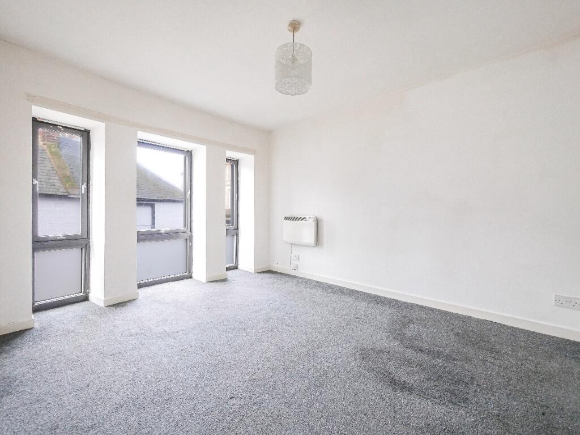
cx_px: 290
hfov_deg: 102.1
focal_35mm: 14
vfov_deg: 85.7
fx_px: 235
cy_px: 218
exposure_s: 1/30
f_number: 4
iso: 3200
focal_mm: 7
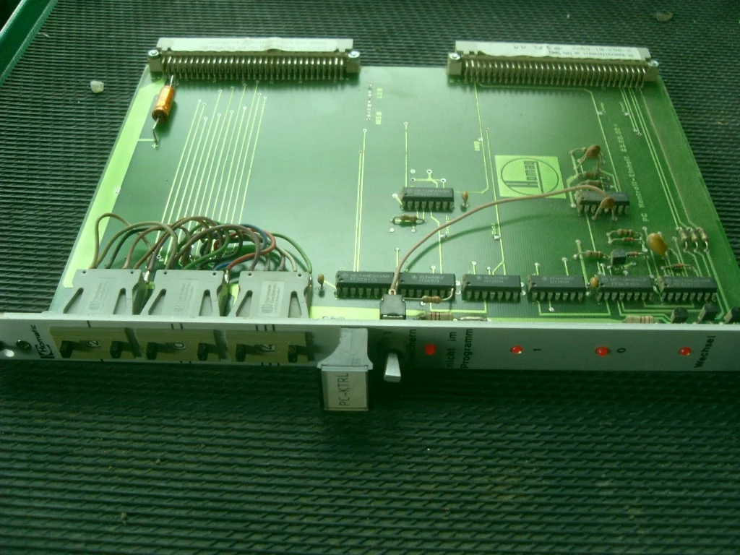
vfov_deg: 38.7
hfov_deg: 50.1
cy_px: 278
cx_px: 370
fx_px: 791
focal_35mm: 37
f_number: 2.8
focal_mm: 6.3
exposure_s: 1/90
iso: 100
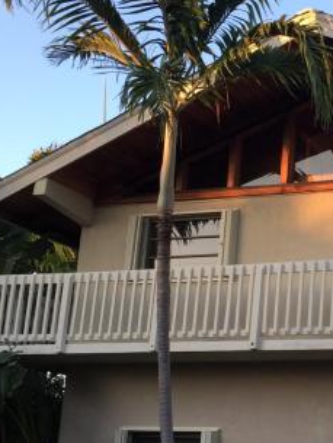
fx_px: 936
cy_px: 253
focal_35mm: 73
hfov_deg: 19.2
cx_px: 378
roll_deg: -3.0
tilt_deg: +16.6
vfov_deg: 26.6
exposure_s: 1/120
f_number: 2.2
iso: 32
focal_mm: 4.15
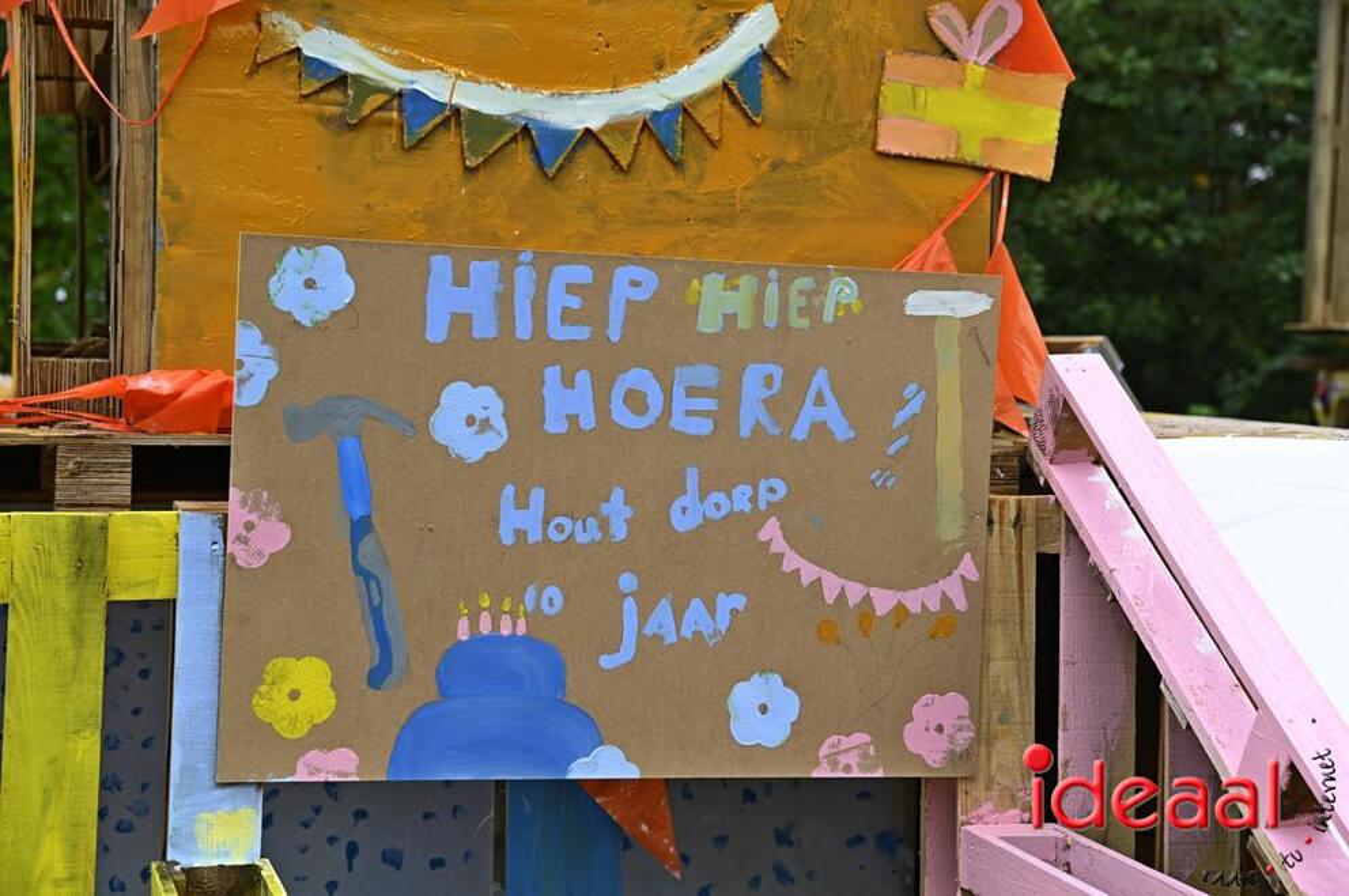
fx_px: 2620
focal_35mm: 70
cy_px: 448
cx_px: 674
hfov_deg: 28.9
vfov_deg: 19.4
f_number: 4.5
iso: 200
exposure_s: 1/320
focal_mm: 70
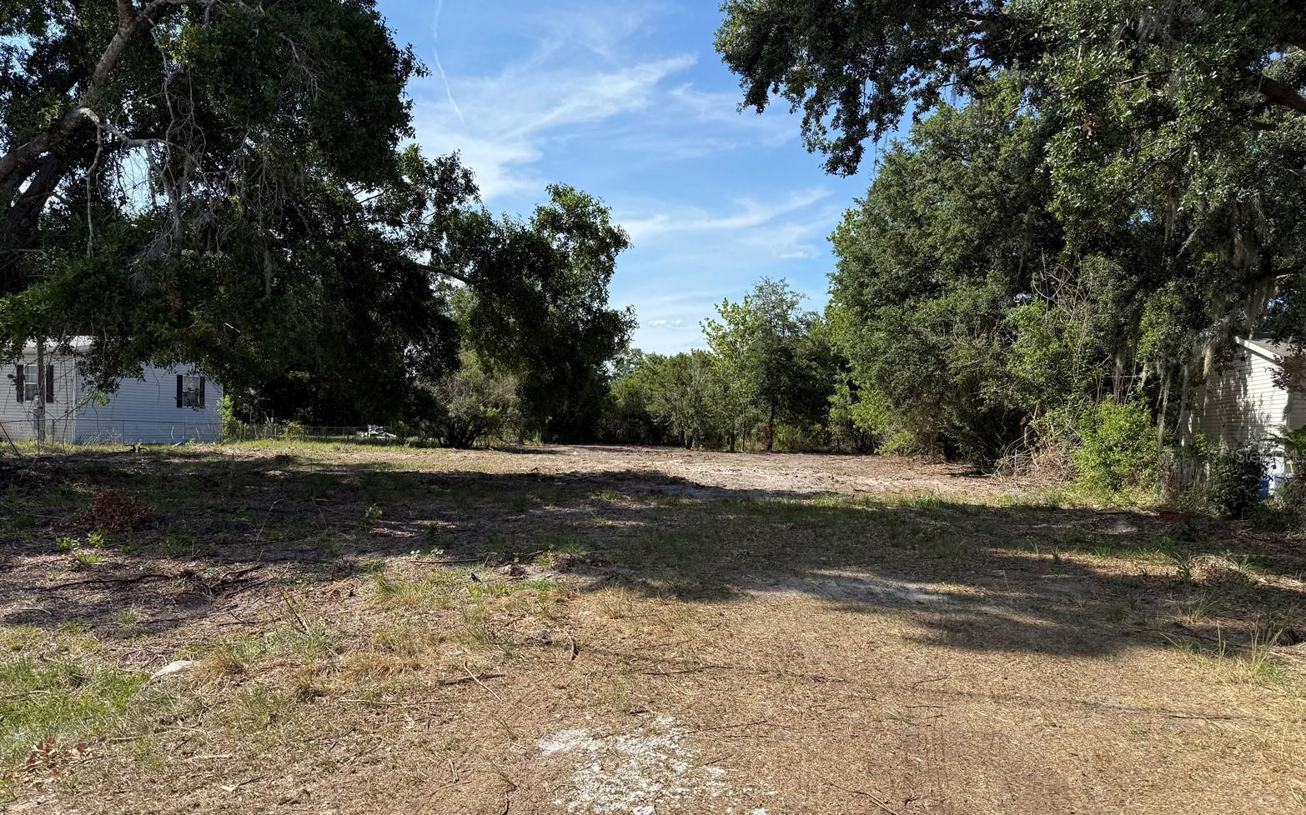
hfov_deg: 70.4
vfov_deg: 47.5
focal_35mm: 26
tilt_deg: -1.7
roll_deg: -1.5
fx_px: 925
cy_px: 455
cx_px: 647
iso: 80
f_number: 1.78
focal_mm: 6.76
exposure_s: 1/3021
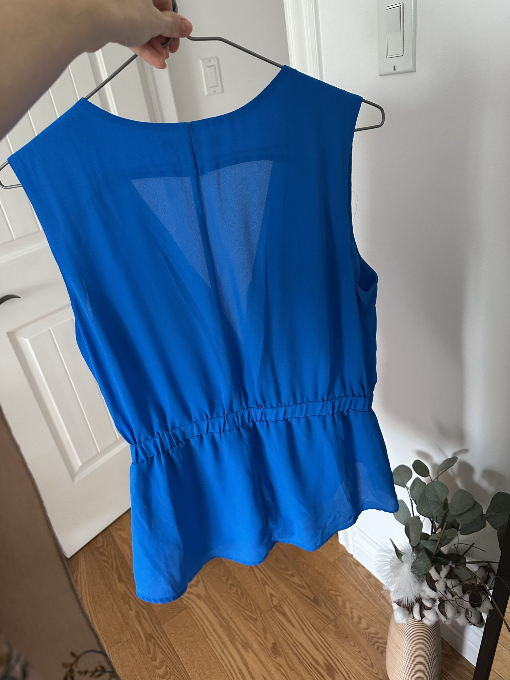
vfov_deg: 71.6
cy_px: 340
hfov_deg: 56.8
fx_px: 471
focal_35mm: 24
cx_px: 255
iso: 250
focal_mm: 6.86
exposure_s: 1/60
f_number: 1.78
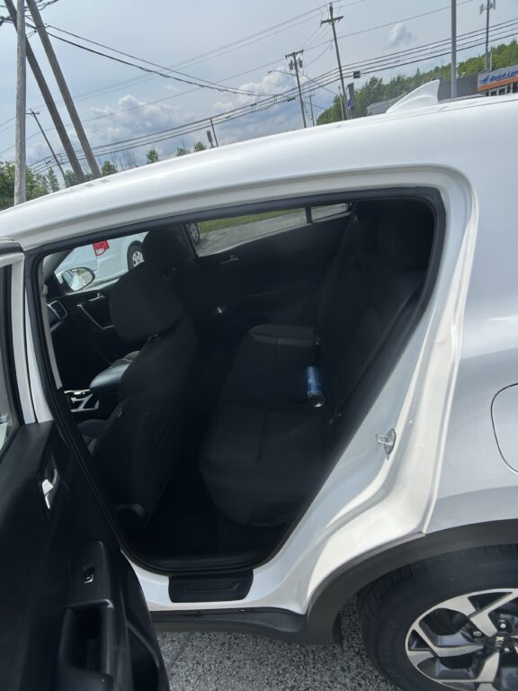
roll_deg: +14.6
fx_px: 519
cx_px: 259
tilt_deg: -23.7
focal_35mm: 26
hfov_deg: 53.1
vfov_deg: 67.3
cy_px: 346
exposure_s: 1/3356
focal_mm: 5.7
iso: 50
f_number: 1.5
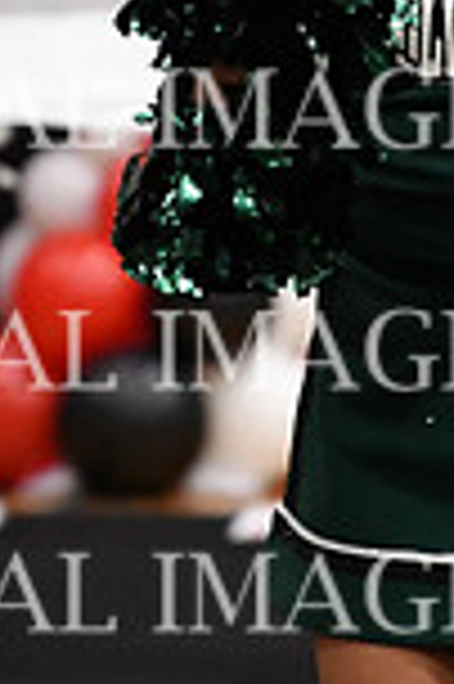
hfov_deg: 1.2
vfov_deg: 1.8
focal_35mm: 1147
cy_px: 230
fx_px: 21745
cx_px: 506
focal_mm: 200
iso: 4000
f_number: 2.8
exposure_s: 1/800
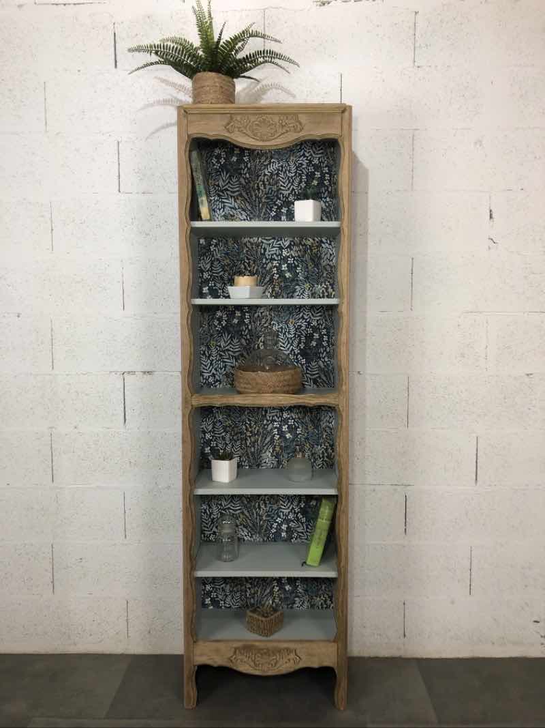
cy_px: 364
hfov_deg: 49.7
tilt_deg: -4.9
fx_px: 588
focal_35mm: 28
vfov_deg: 63.4
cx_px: 272
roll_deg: +0.8
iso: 40
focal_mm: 3.99
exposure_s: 1/25
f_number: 1.8
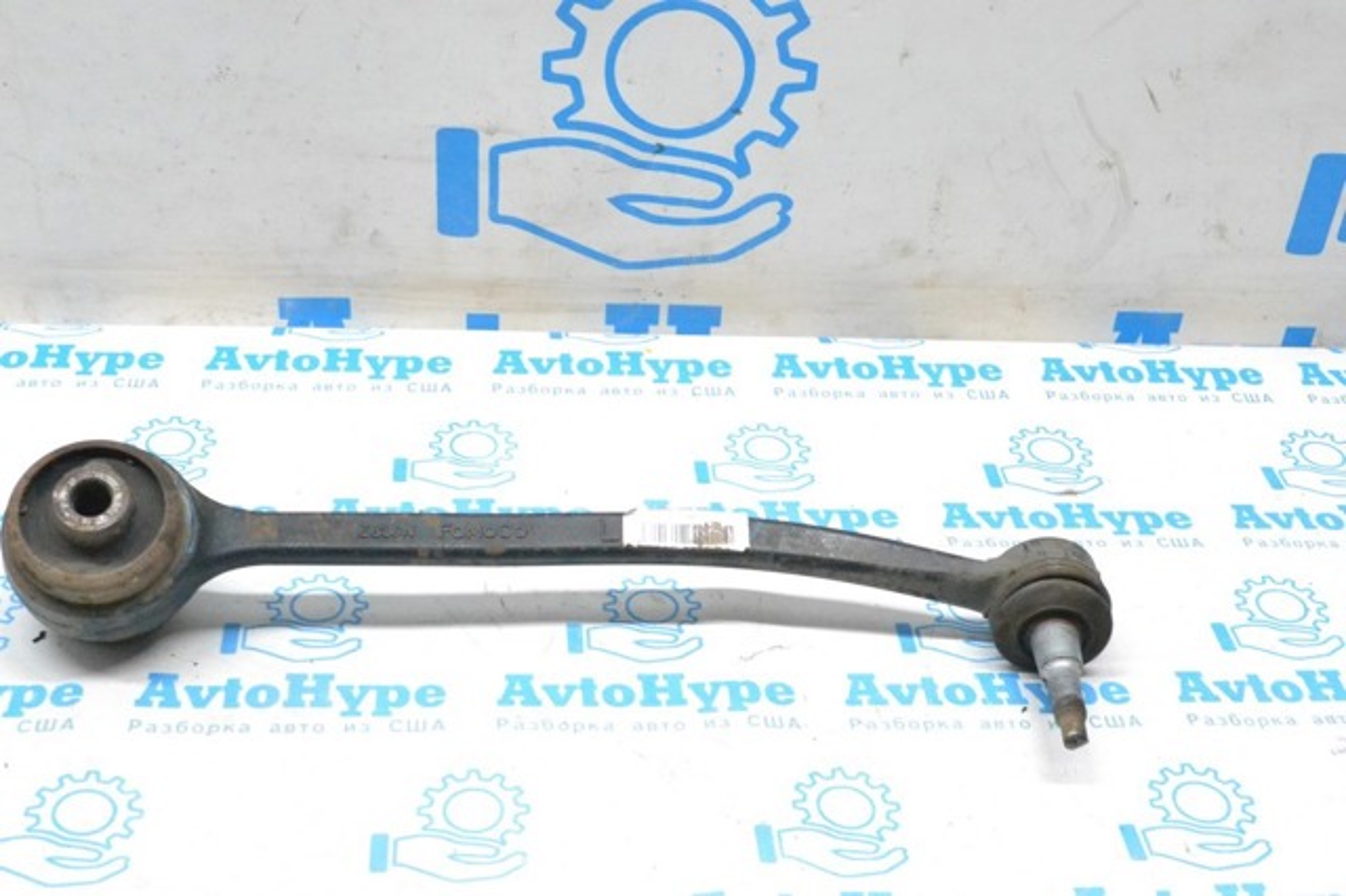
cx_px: 673
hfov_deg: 41.1
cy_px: 448
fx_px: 1794
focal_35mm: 48
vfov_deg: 28.0
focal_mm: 32
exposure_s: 1/160
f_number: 9
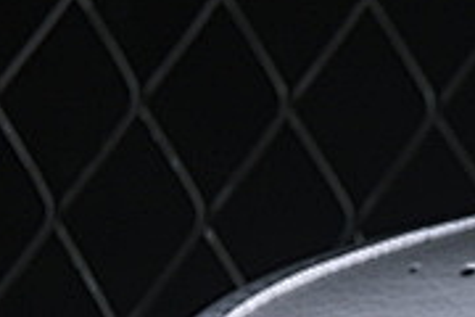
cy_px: 785
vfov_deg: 3.0
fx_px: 5937
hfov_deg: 4.5
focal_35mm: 450
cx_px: 1172
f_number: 7.1
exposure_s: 1/100
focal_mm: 50
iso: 160
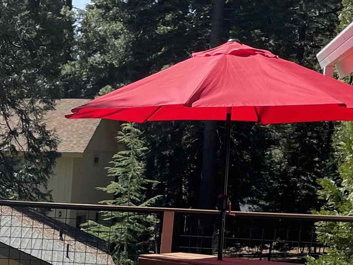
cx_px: -91
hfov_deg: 18.3
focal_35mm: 101
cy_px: 311
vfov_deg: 14.2
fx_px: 1030
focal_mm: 4.2
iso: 32
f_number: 1.6
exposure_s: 1/1490
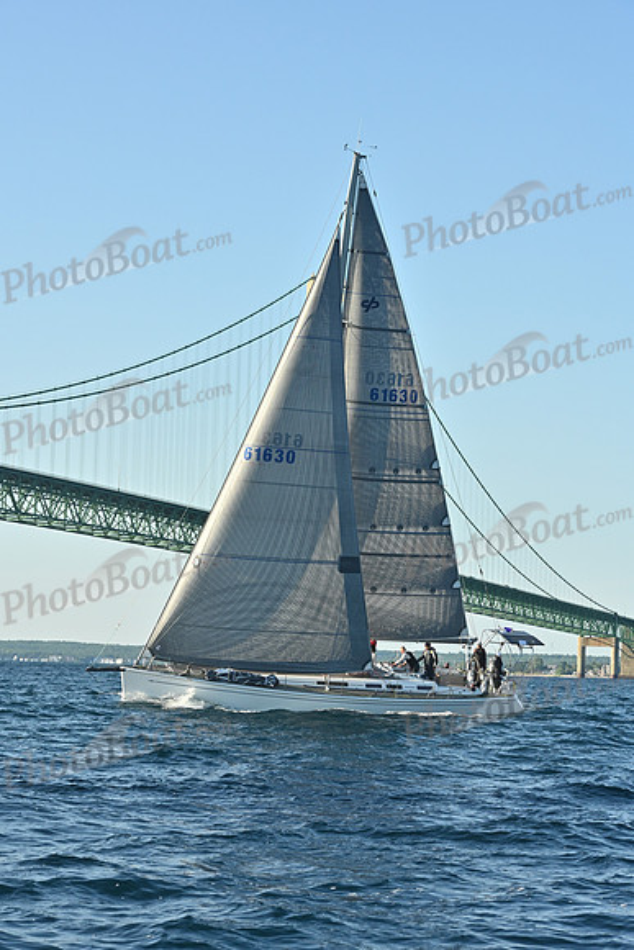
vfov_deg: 20.4
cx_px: 317
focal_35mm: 100
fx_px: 2640
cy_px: 475
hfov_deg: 13.7
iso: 800
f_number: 9
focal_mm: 100
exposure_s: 1/1250
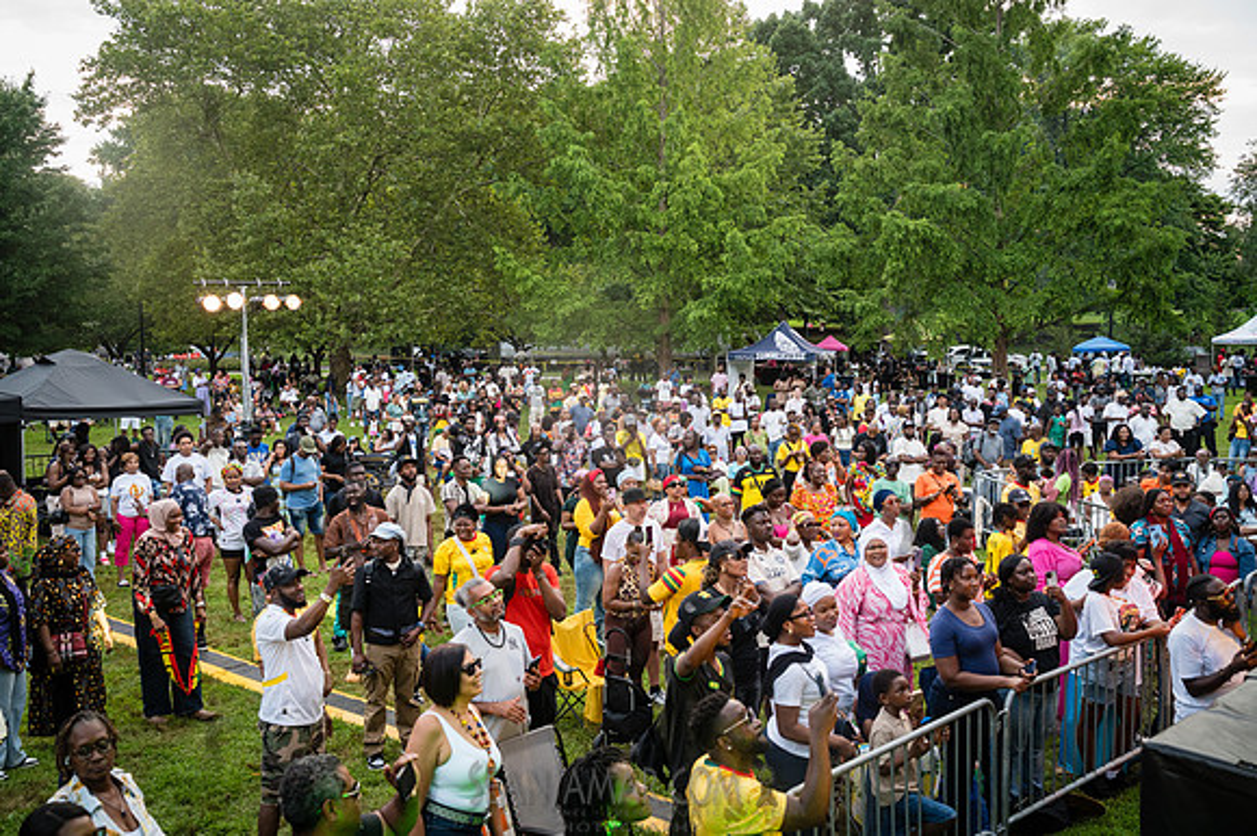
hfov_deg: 54.5
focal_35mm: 35
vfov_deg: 37.8
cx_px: 628
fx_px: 1221
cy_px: 418
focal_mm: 35
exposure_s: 1/400
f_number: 4.5
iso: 1600
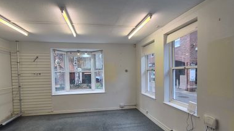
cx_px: 113
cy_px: 80
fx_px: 93
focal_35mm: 15
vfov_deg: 69.5
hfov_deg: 103.0
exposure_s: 1/50
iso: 50
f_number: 2.2
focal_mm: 1.74
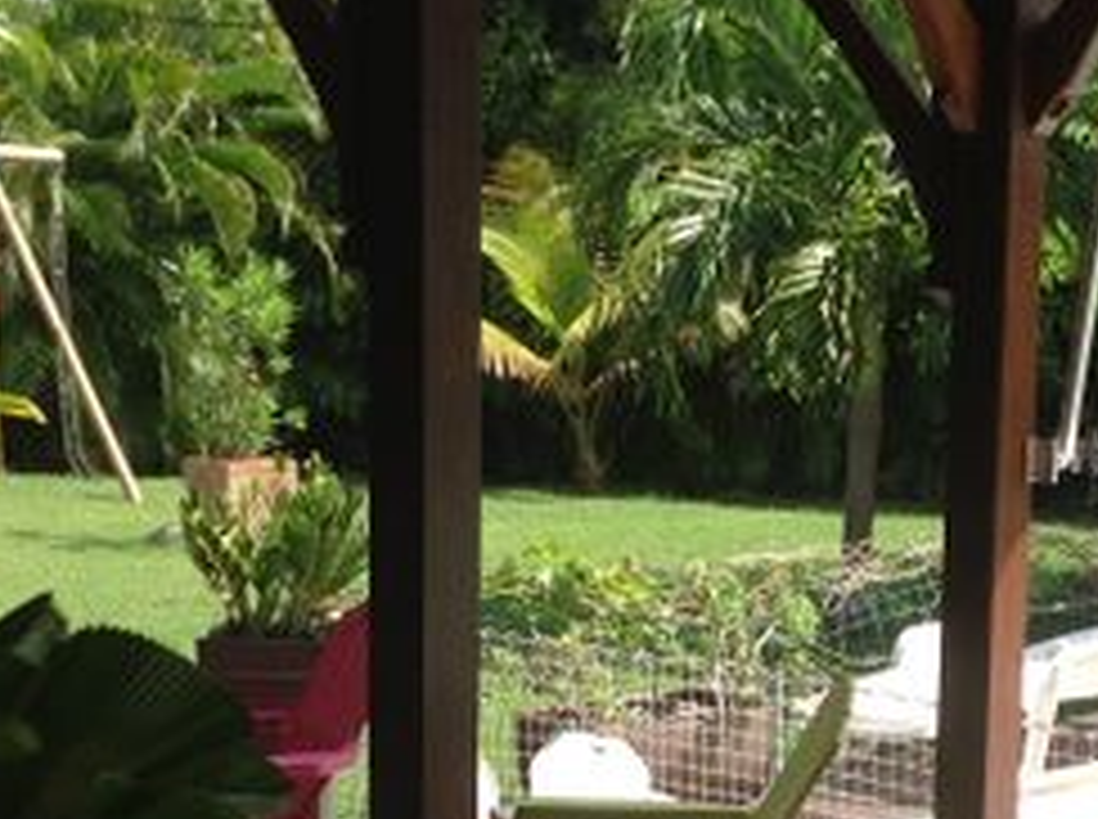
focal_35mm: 86
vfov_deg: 16.9
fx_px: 2723
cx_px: 824
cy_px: 706
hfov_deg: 22.6
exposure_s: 1/796
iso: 50
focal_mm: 4.28
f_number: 2.4
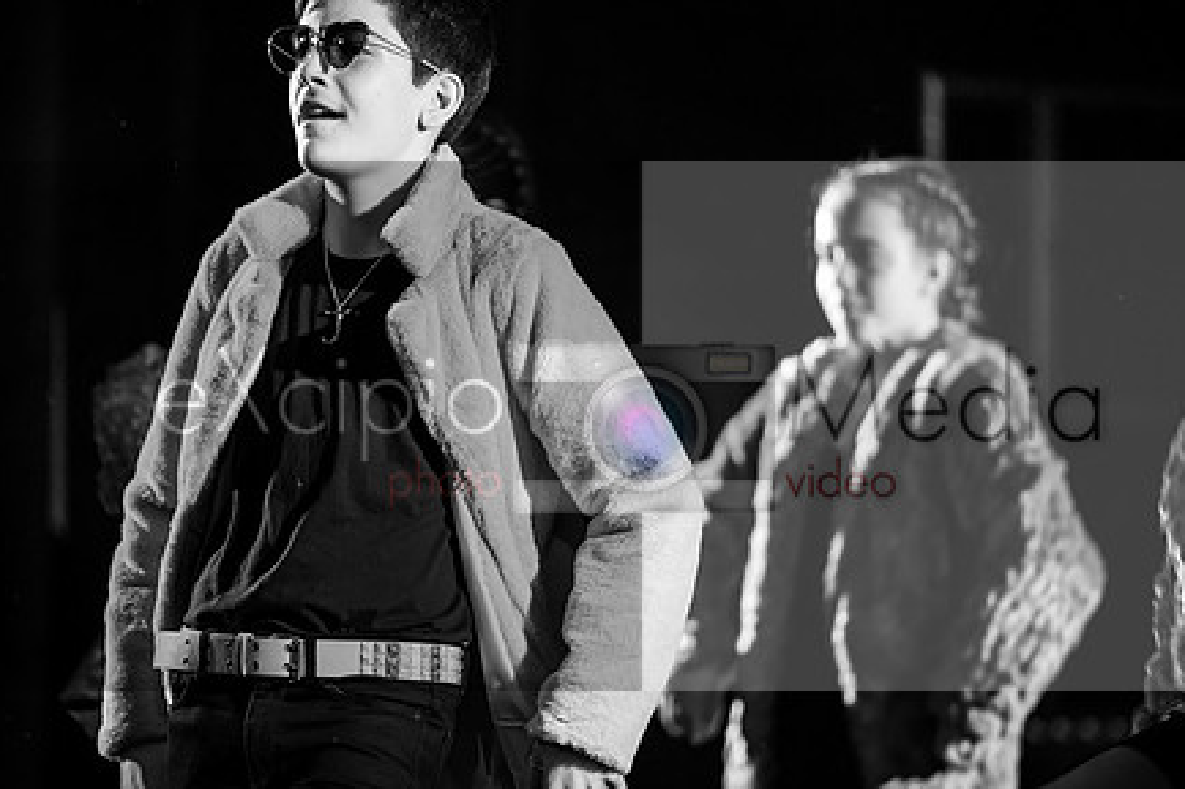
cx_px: 569
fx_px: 9640
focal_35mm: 293
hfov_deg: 7.0
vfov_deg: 4.7
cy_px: 431
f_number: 2.8
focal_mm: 200
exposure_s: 1/250
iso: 400
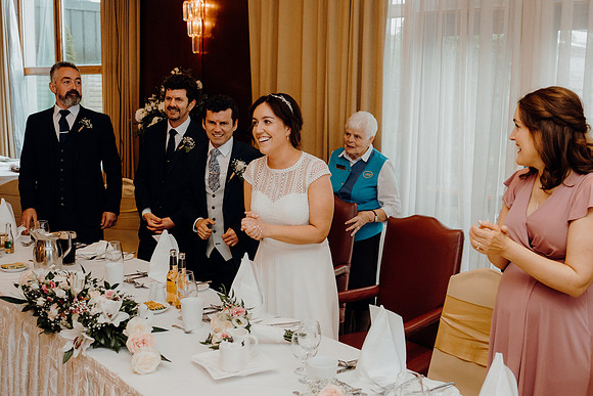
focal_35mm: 45
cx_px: 296
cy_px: 198
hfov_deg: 43.6
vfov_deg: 29.9
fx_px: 741
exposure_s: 1/200
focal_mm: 30
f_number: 2.8
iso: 1250
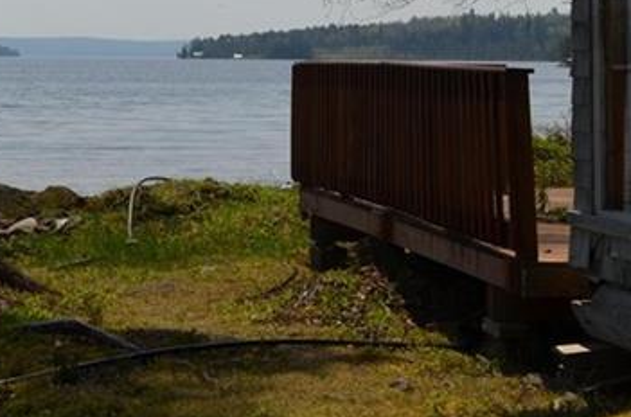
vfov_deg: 12.7
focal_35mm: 105
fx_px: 1835
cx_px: -142
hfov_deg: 18.4
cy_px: -64
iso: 100
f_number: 10
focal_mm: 24
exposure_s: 1/400
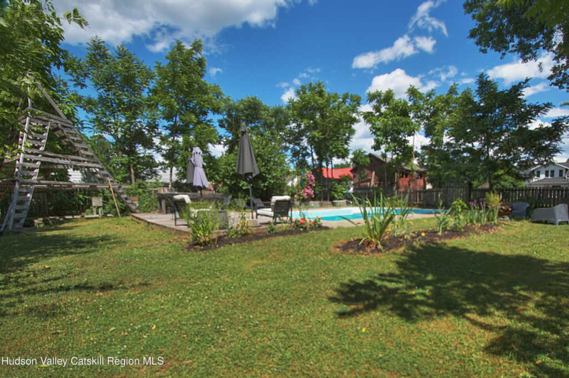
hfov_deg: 100.4
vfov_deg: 77.2
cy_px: 189
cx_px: 284
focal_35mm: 15
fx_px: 237
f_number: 14
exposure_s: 1/40
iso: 200
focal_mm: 10
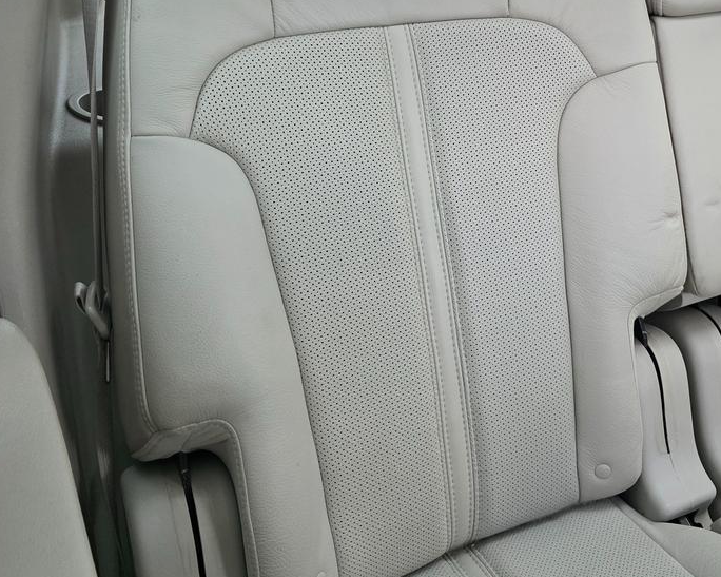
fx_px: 896
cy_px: 129
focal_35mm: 42
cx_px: 512
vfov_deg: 34.7
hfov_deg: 42.9
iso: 320
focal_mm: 6.3
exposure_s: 1/120
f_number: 1.7
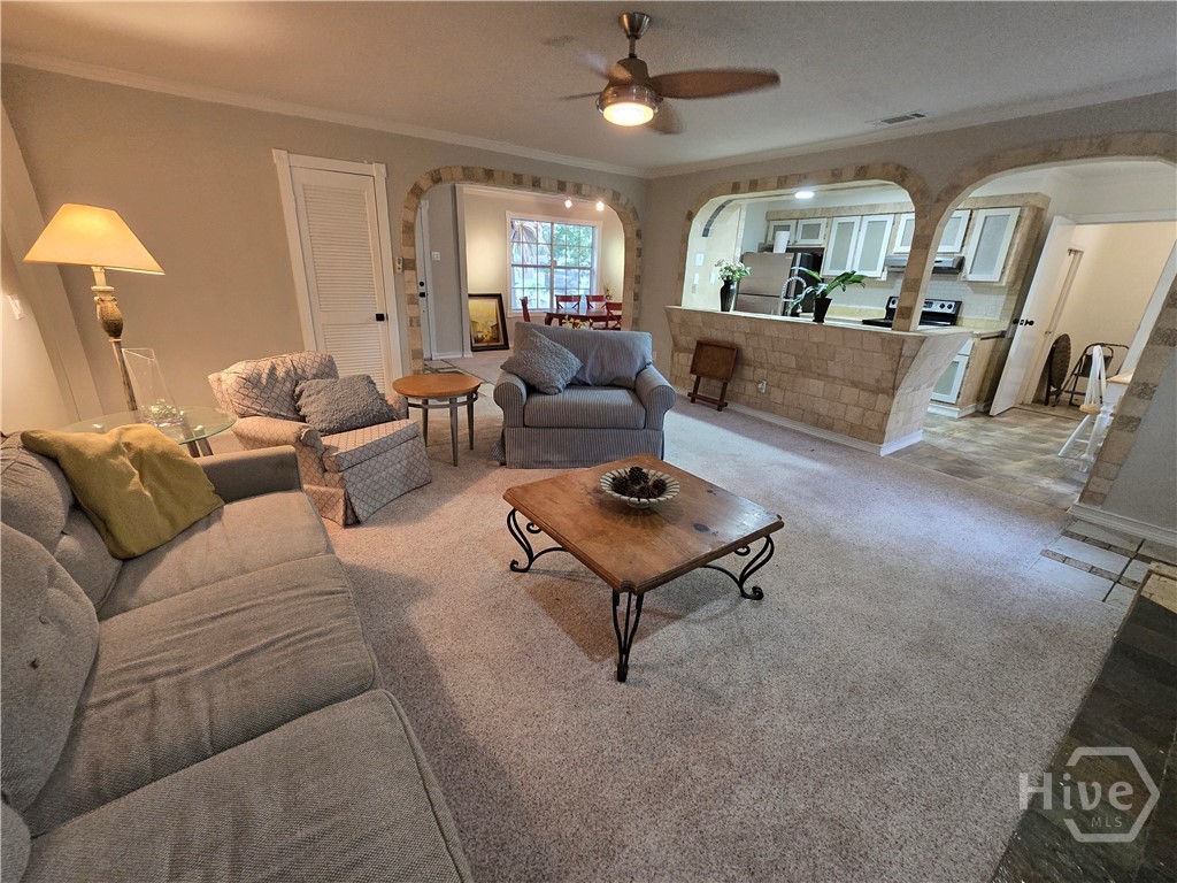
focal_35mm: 13
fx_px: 442
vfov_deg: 89.9
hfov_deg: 106.2
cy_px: 442
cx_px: 588
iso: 640
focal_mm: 2.2
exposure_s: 1/60
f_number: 2.2
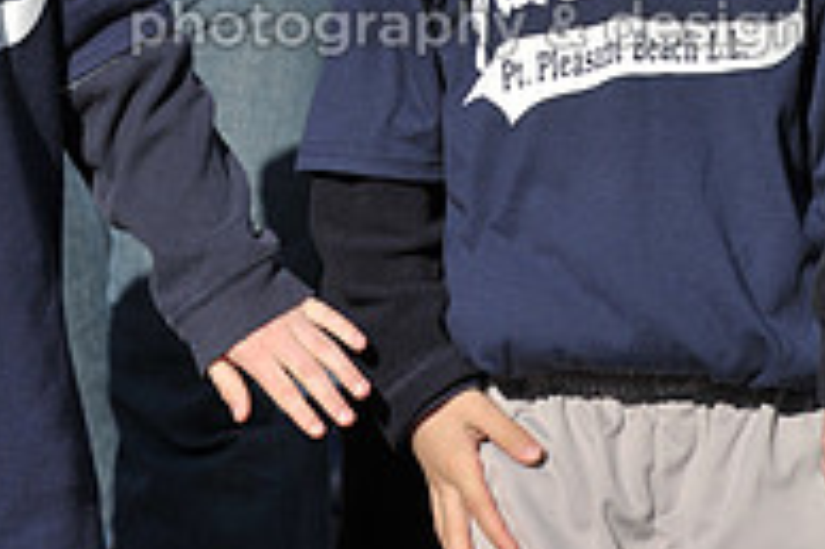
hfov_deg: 9.8
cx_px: 561
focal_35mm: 209
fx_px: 4785
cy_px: -132
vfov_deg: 6.5
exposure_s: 1/3200
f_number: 5.6
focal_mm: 70
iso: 400
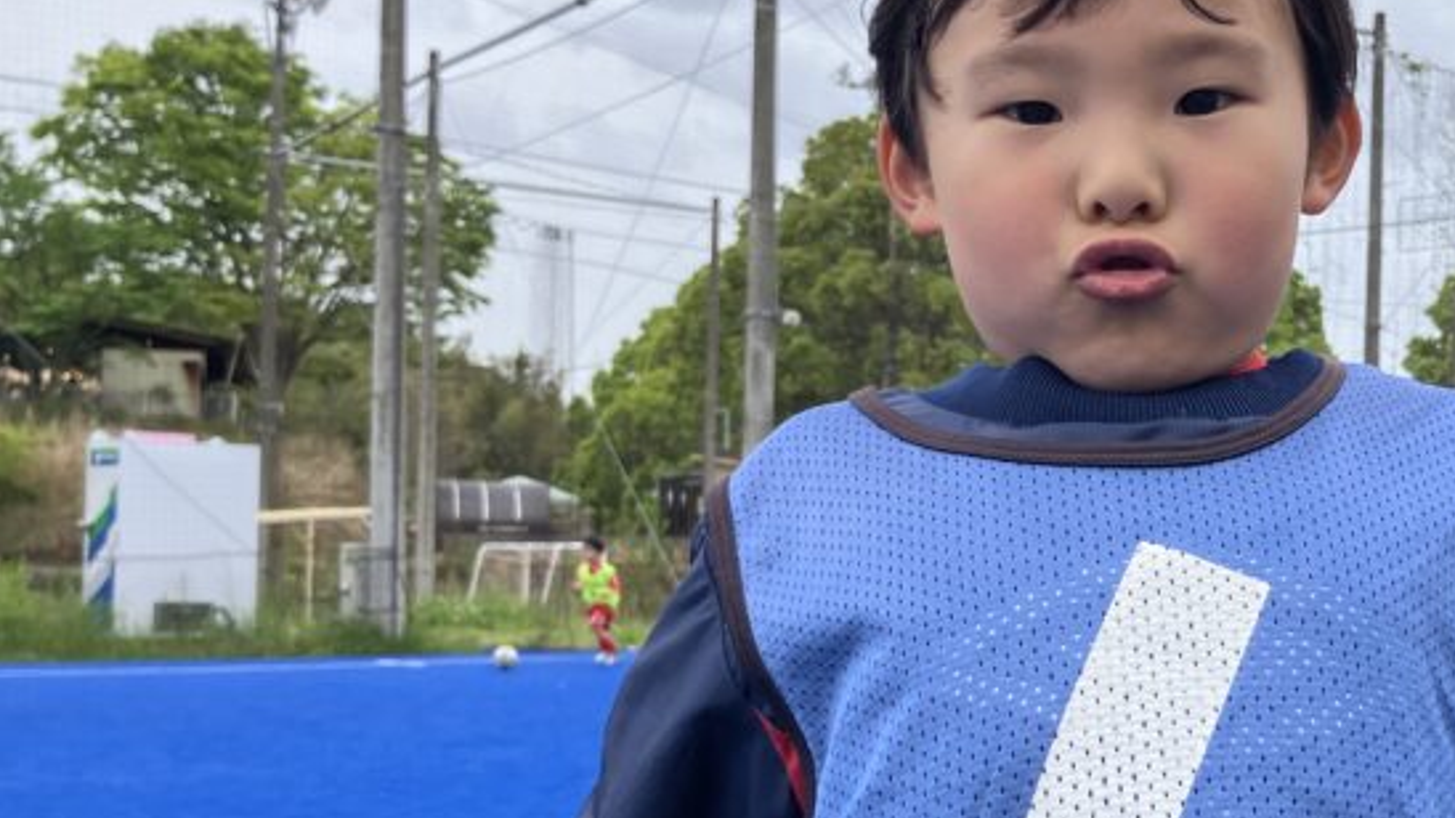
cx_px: 1144
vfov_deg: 21.0
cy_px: 539
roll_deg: -3.8
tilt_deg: +2.1
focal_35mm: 57
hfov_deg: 35.5
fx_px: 2199
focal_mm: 3.99
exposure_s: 1/360
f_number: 1.8
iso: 32
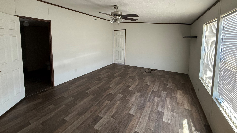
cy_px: 47
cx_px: 116
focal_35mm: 16
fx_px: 101
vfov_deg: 65.7
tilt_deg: -3.5
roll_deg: +1.2
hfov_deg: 99.4
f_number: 2.2
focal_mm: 2.22
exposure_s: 1/99
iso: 320
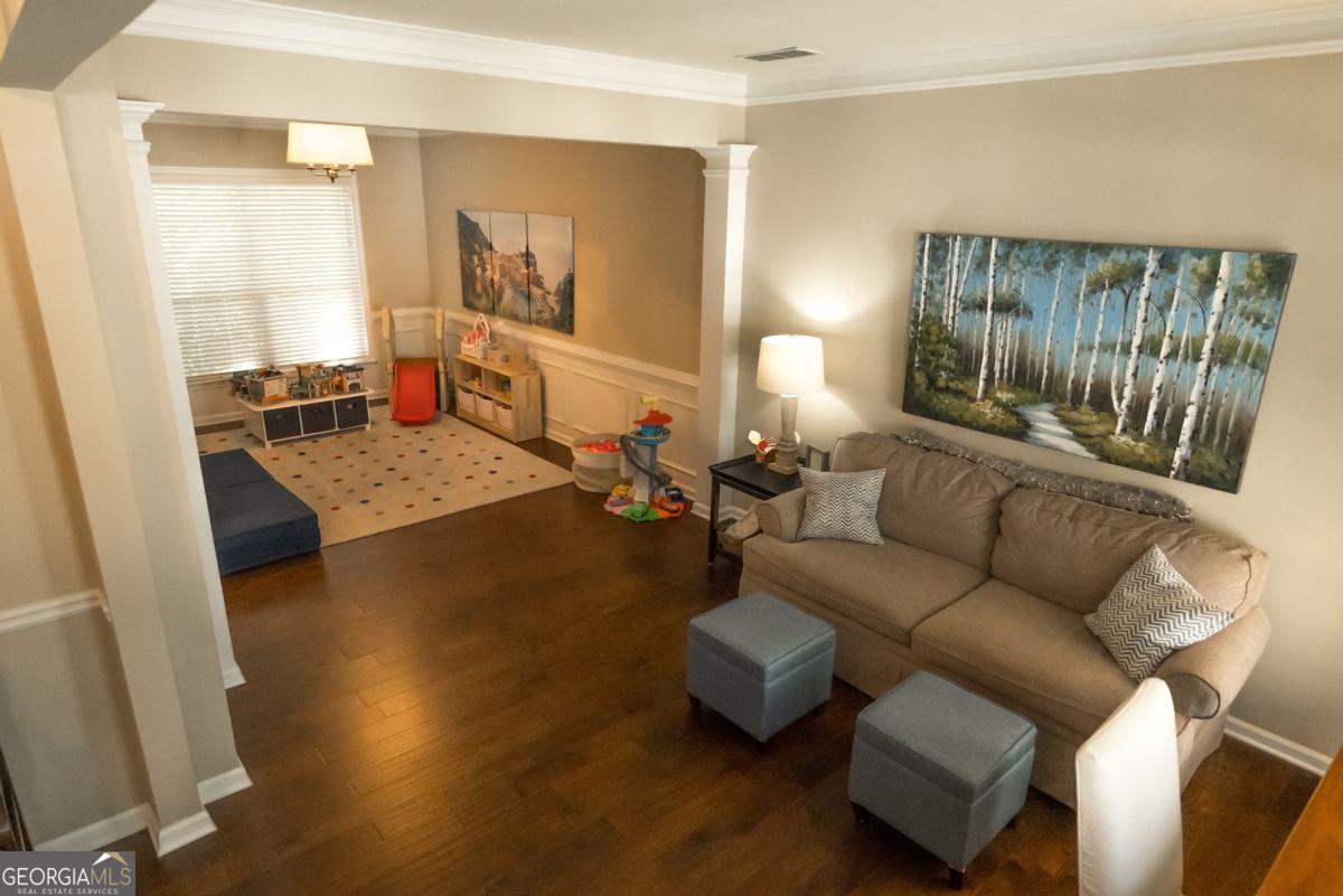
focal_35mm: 21
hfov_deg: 81.2
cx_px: 672
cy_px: 448
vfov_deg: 59.5
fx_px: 784
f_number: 4
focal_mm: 21
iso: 12800
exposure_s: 1/320
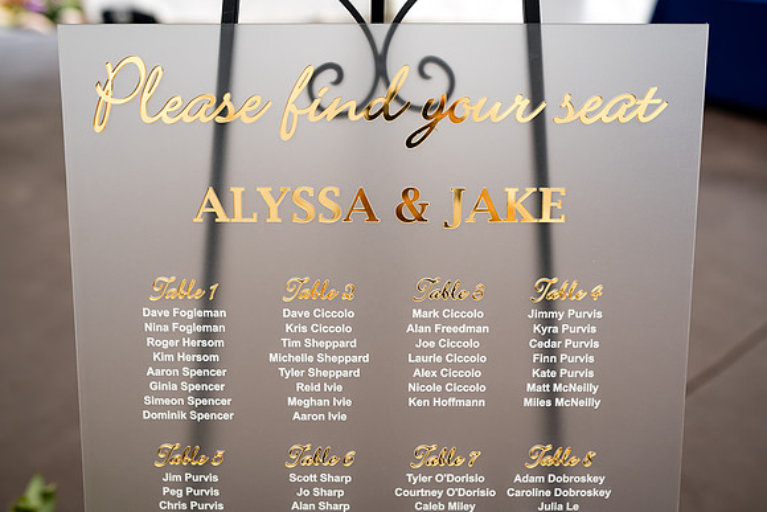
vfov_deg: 37.2
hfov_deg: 53.6
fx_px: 759
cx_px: 387
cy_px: 256
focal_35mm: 36
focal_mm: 35
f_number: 2.8
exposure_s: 1/500
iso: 160
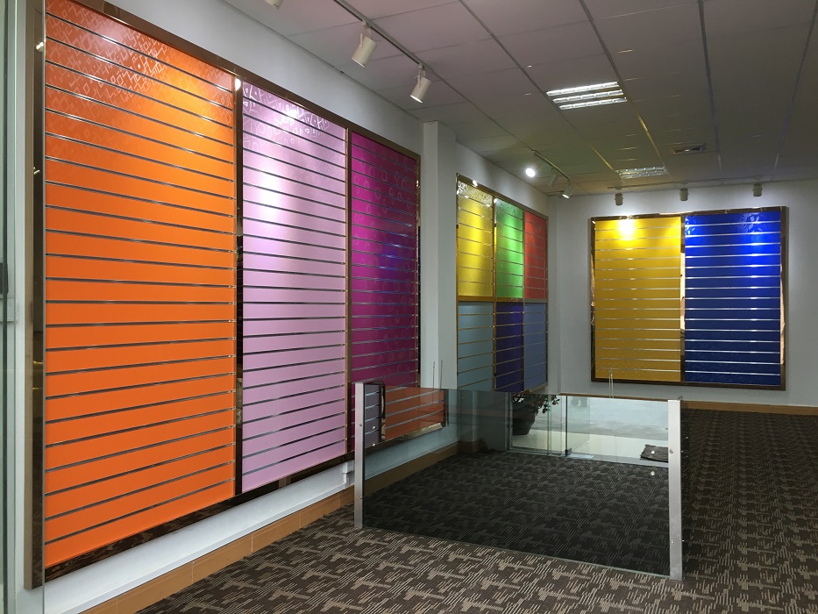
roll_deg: -0.8
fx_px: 685
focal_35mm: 29
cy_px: 307
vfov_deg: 48.2
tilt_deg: +0.0
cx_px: 409
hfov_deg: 61.7
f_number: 2.2
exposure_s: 1/33
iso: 64
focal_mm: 4.15
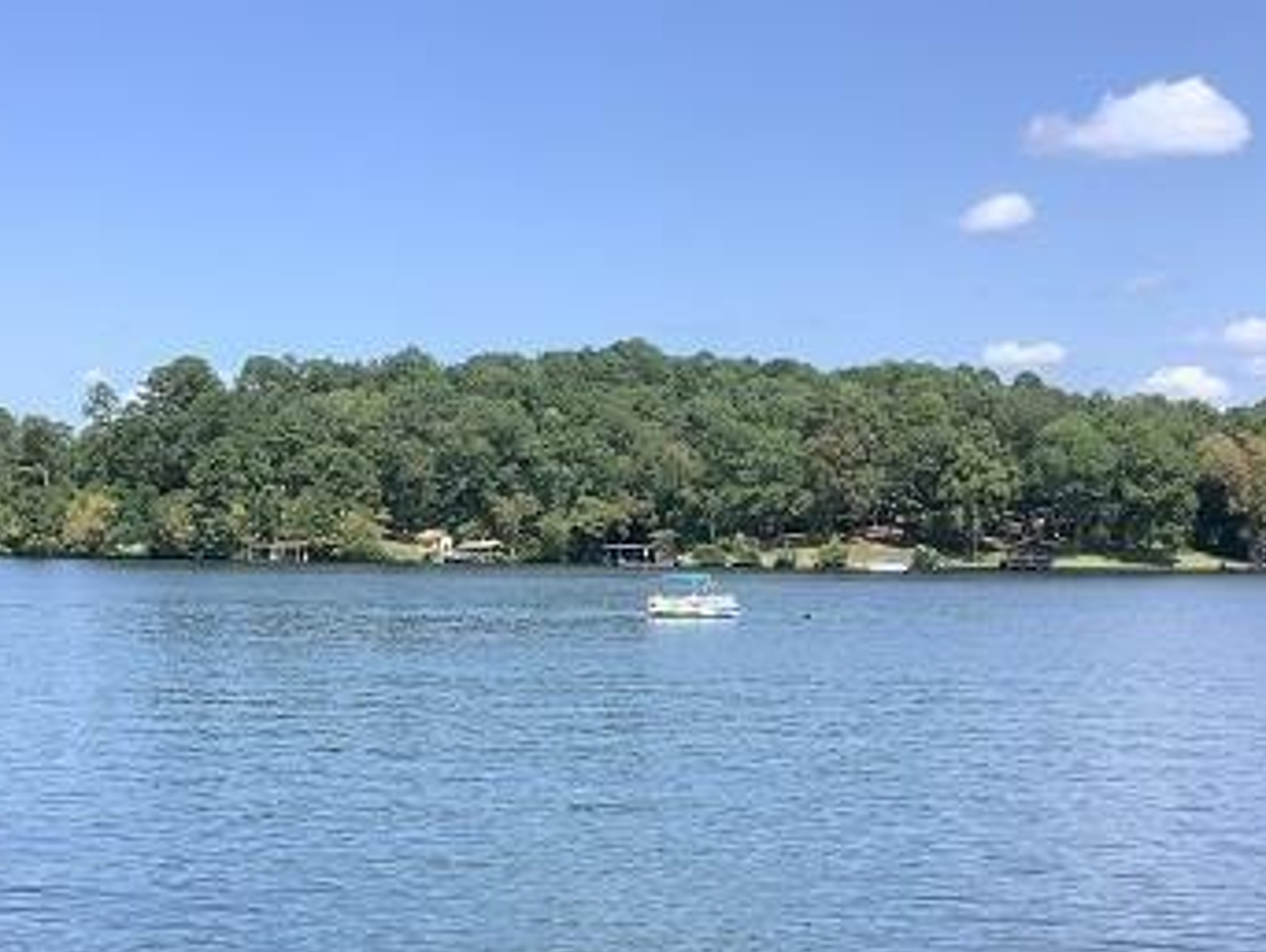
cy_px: 811
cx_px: 485
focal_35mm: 58
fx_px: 2123
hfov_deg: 33.1
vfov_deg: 24.7
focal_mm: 3.3
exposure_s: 1/970
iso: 25
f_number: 2.4
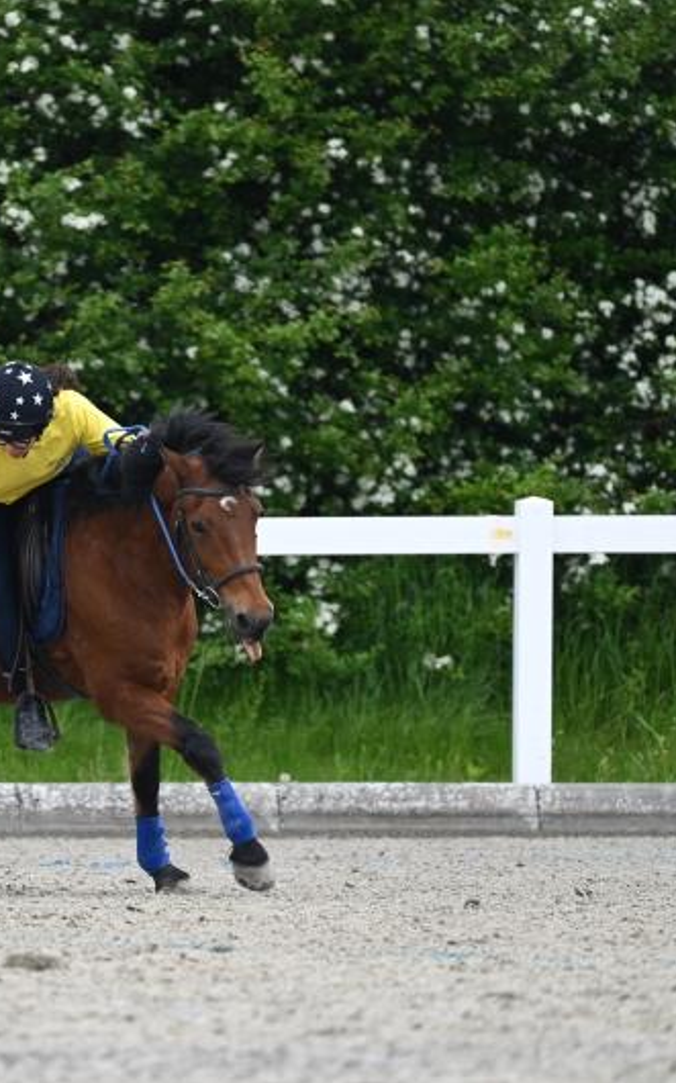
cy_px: 542
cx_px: 39
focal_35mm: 615
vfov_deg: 3.4
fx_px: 18138
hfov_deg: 2.1
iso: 1100
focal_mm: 400
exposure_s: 1/1250
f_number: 5.6
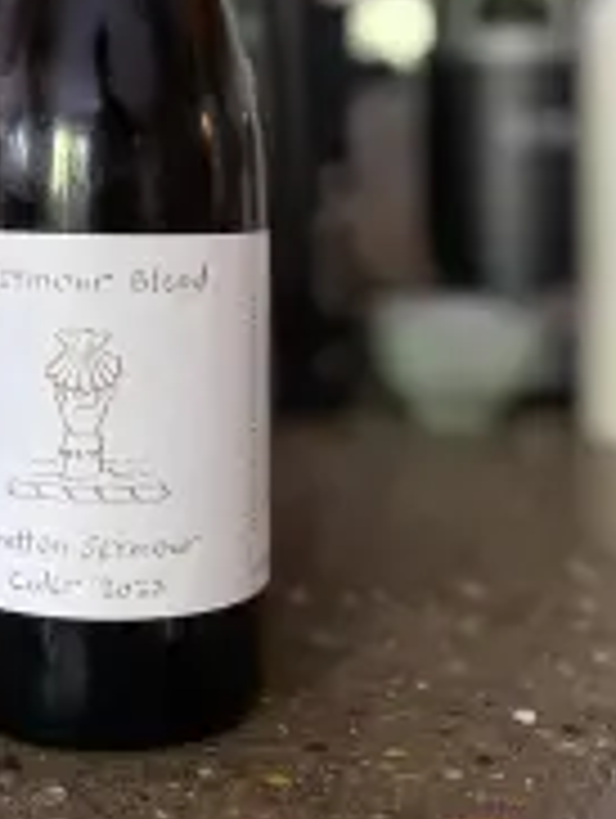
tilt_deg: +2.4
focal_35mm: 57
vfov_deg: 32.4
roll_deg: -1.1
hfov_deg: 25.1
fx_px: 1349
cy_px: 112
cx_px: 85
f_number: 1.8
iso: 500
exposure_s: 1/60
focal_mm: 4.25
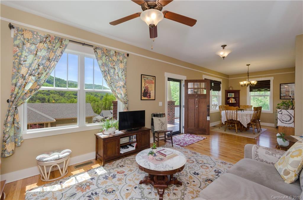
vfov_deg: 77.0
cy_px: 100
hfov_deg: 100.5
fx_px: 126
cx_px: 152
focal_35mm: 15
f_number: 9
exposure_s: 1/80
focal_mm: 10
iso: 400
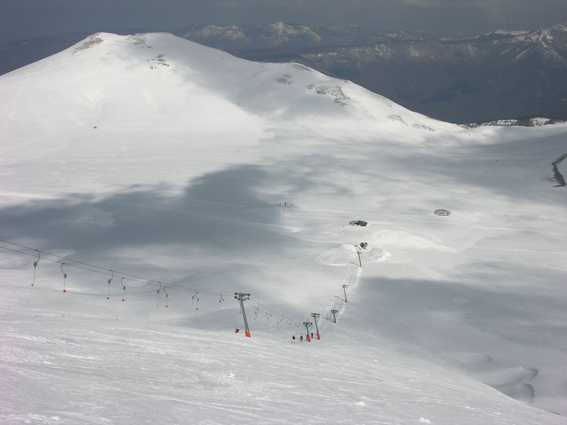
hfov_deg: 35.5
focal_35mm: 54
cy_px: 212
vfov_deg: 27.0
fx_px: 885
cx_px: 284
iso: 50
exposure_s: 1/432
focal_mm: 13.7
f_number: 7.7
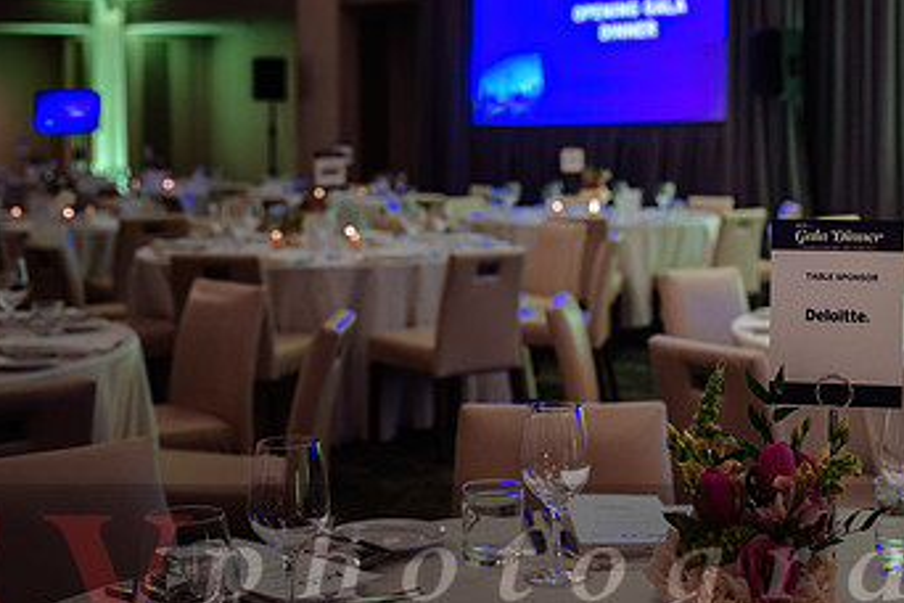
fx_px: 1532
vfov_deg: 22.2
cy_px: 210
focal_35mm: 61
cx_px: 666
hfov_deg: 32.3
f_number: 3.5
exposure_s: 1/40
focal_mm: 36
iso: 800
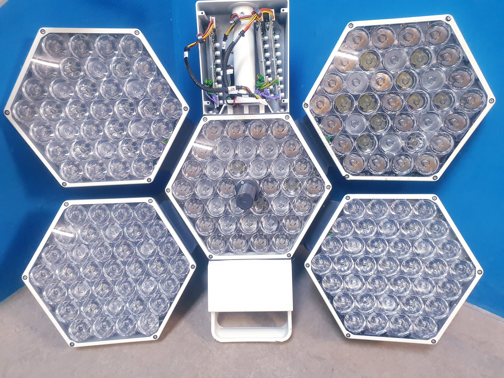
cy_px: 189
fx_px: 379
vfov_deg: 53.1
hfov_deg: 67.3
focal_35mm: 26
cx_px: 252
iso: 400
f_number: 2.4
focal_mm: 4.3
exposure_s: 1/50
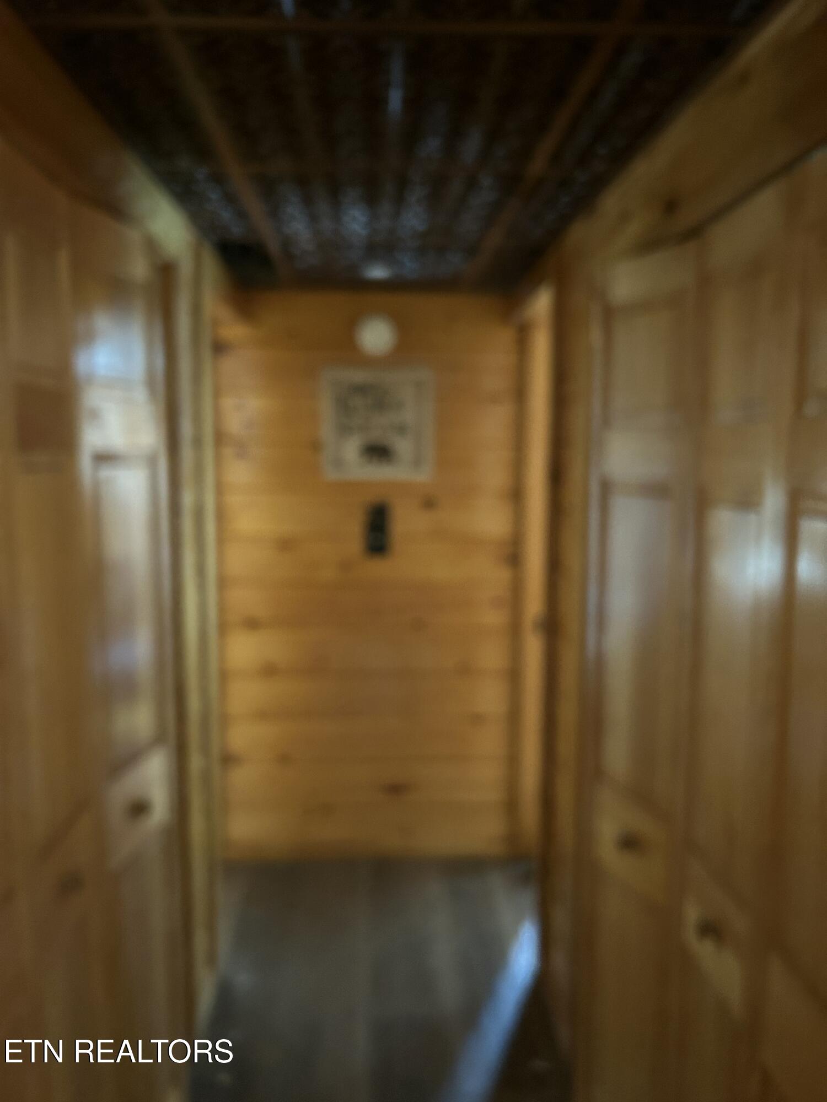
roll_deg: +0.4
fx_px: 828
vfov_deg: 67.3
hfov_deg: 53.1
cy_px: 551
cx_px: 414
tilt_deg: -4.8
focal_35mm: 26
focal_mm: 5.7
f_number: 1.5
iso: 800
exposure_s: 1/30
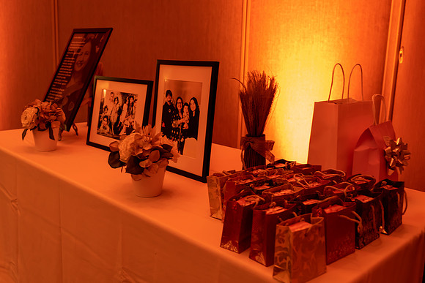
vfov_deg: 36.2
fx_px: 433
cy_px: 127
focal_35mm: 37
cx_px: 194
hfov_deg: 52.2
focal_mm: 22
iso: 500
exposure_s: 1/60
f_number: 2.8
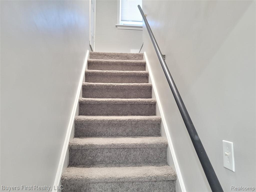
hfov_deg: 67.3
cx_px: 128
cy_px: 96
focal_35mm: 26
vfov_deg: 53.1
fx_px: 192
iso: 500
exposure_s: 1/40
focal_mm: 5.4
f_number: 1.8
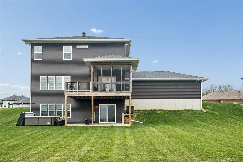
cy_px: 81
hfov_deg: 57.2
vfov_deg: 40.0
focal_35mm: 33
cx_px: 122
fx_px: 223
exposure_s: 1/125
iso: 400
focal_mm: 33
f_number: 10
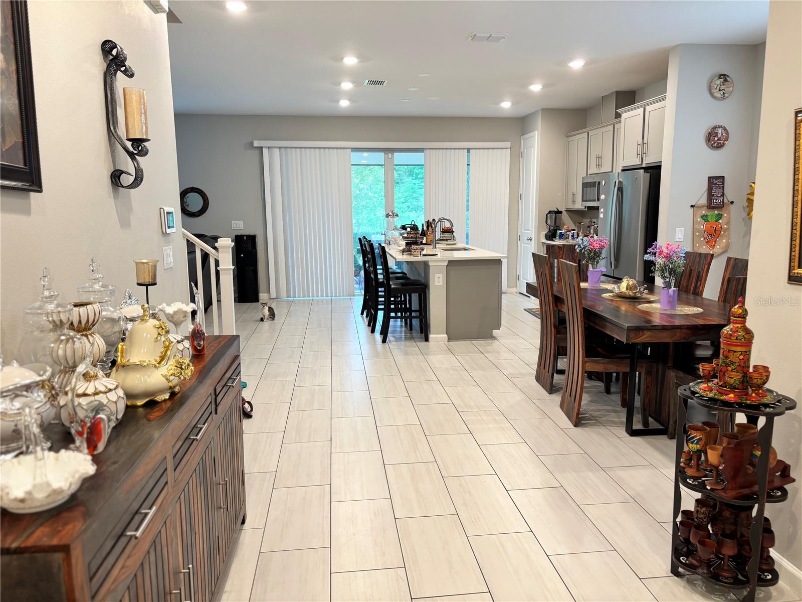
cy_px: 301
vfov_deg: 53.1
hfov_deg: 67.3
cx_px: 401
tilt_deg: -9.1
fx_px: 602
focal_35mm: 26
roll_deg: +0.0
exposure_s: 1/60
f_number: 1.6
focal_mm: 5.96
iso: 125
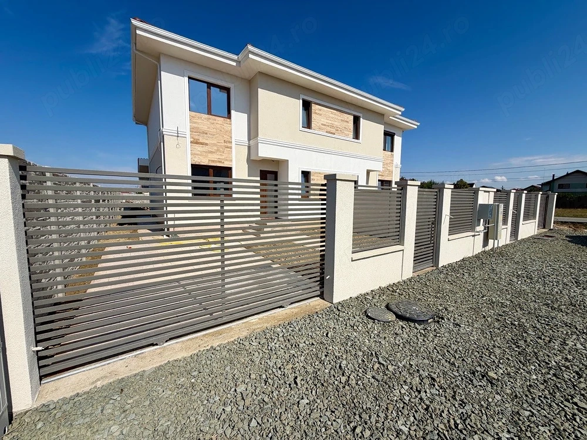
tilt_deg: -5.9
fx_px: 237
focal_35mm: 14
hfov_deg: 102.1
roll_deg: +0.3
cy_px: 220
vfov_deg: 85.7
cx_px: 294
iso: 20
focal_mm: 2.22
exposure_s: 1/1901
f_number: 2.2
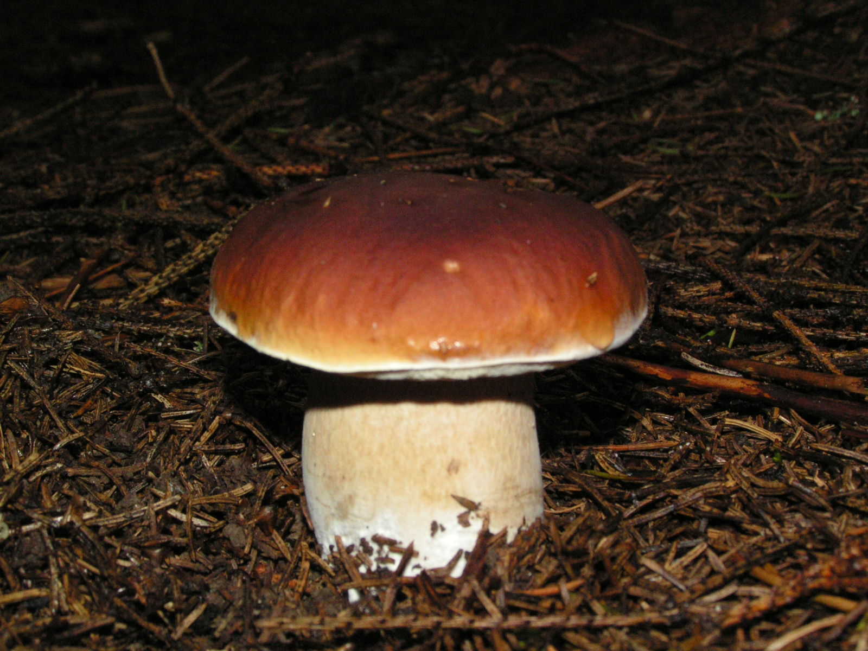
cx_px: 434
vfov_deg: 21.9
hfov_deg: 29.0
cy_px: 326
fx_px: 1680
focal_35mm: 67
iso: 200
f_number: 5.6
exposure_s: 1/80
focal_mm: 11.1
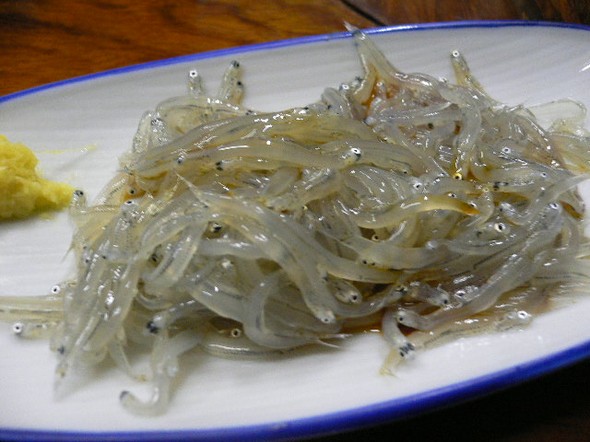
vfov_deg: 40.7
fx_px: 597
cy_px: 221
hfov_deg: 52.6
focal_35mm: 35
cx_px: 295
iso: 200
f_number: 2.8
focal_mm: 5.8
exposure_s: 1/8
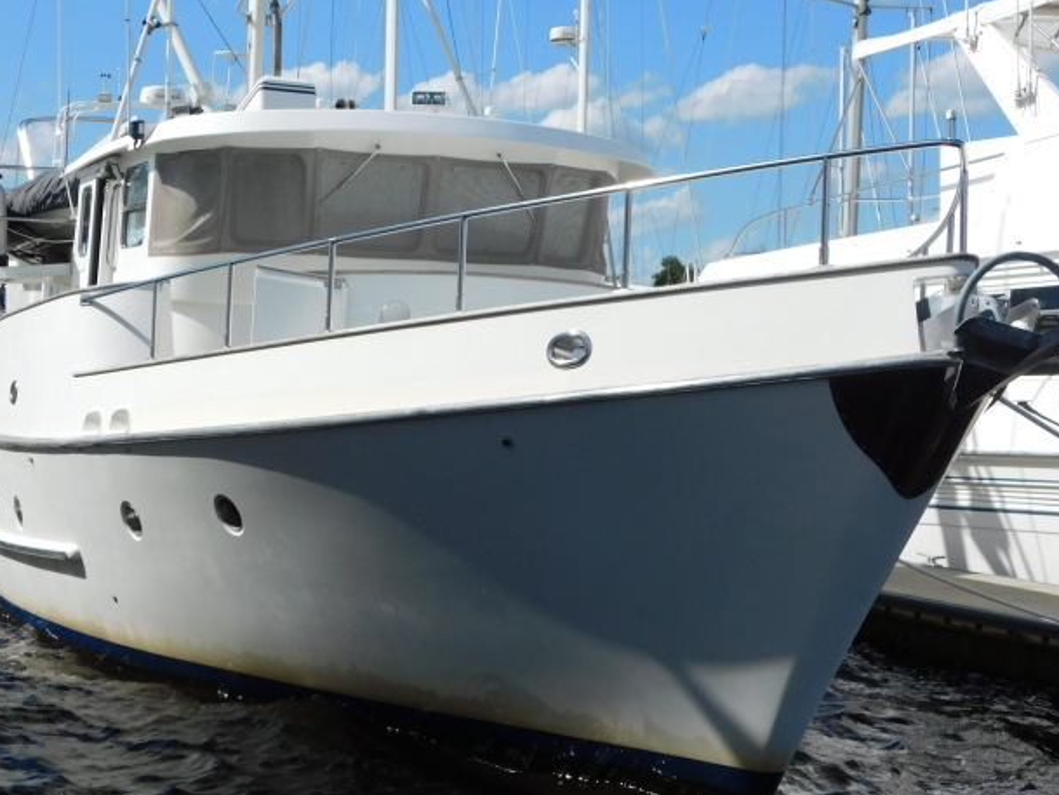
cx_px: 482
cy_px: 381
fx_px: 2050
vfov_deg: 21.9
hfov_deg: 28.9
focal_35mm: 67
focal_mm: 9
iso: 125
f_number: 7.6
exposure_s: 1/500
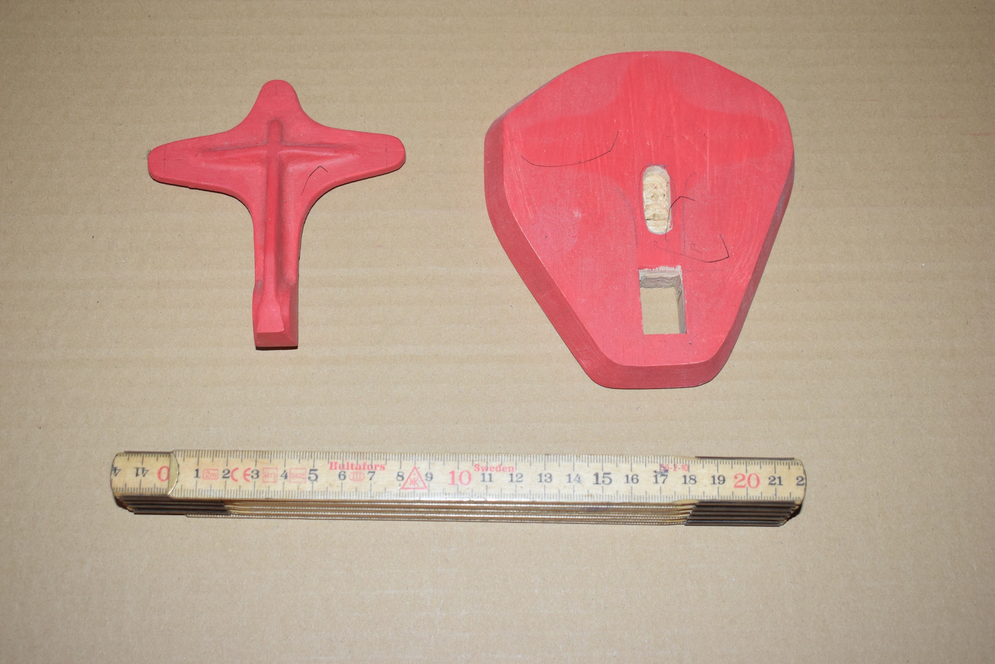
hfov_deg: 41.1
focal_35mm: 48
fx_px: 1327
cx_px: 498
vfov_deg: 28.1
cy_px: 332
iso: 800
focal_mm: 32
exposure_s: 1/125
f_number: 5.6
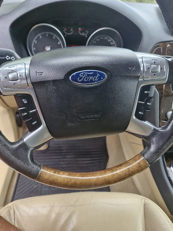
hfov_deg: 58.9
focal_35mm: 23
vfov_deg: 73.9
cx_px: 86
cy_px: 116
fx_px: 153
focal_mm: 5.54
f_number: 1.8
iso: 125
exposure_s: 1/182
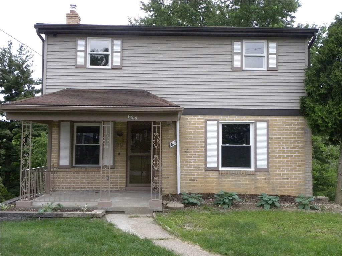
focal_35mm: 41
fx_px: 405
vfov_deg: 35.1
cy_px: 128
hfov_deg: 45.8
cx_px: 171
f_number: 3.2
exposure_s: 1/66
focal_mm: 7.3
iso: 400
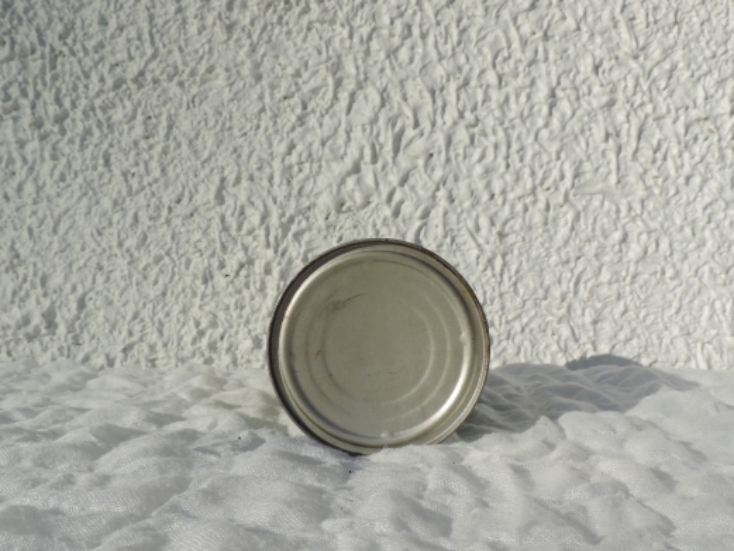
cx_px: 337
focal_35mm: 38
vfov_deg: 37.7
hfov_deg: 48.9
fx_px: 806
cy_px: 296
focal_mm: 5.8
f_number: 4
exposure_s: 1/1250
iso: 80
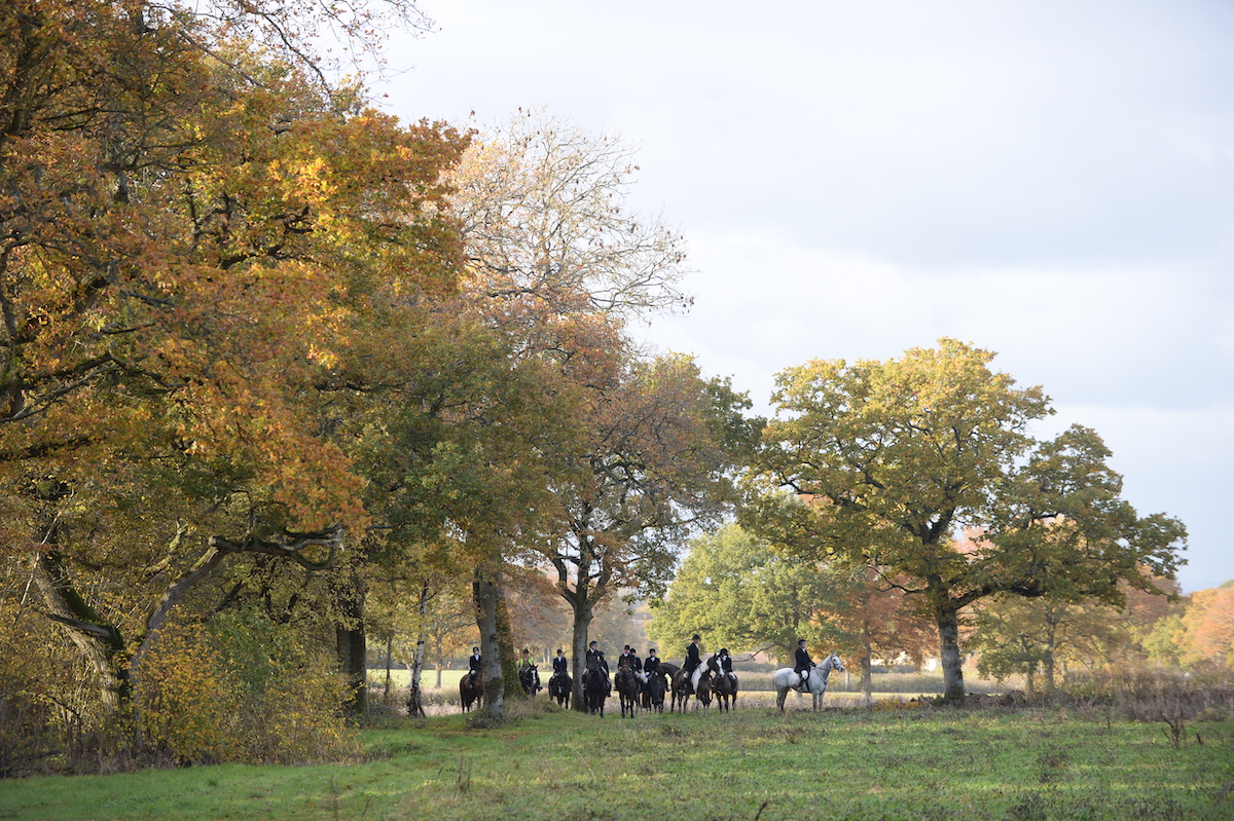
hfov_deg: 14.7
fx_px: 4797
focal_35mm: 140
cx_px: 617
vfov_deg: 9.8
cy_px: 410
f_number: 3.5
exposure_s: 1/1000
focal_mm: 140
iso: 800
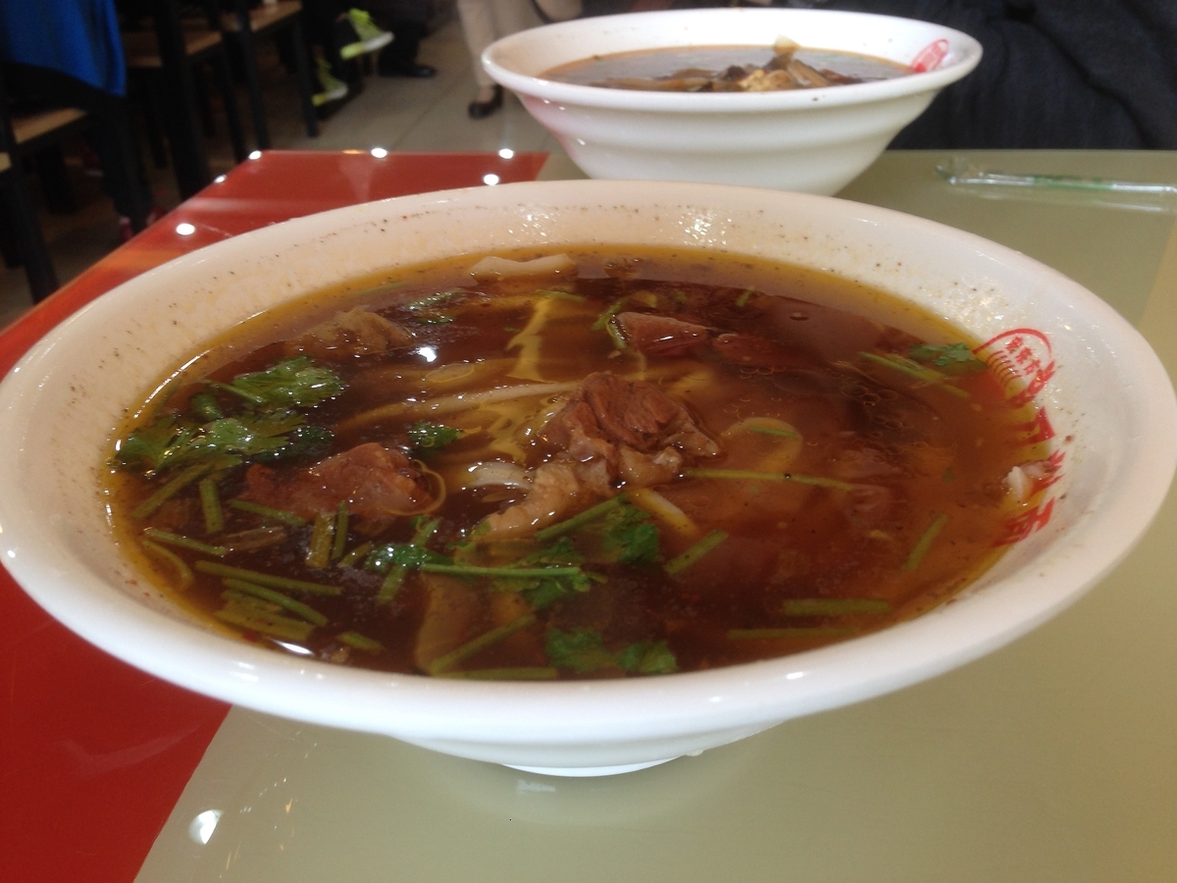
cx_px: 588
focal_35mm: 33
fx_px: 1122
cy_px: 442
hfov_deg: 55.4
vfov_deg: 42.9
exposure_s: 1/20
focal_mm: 4.12
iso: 64
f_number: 2.4
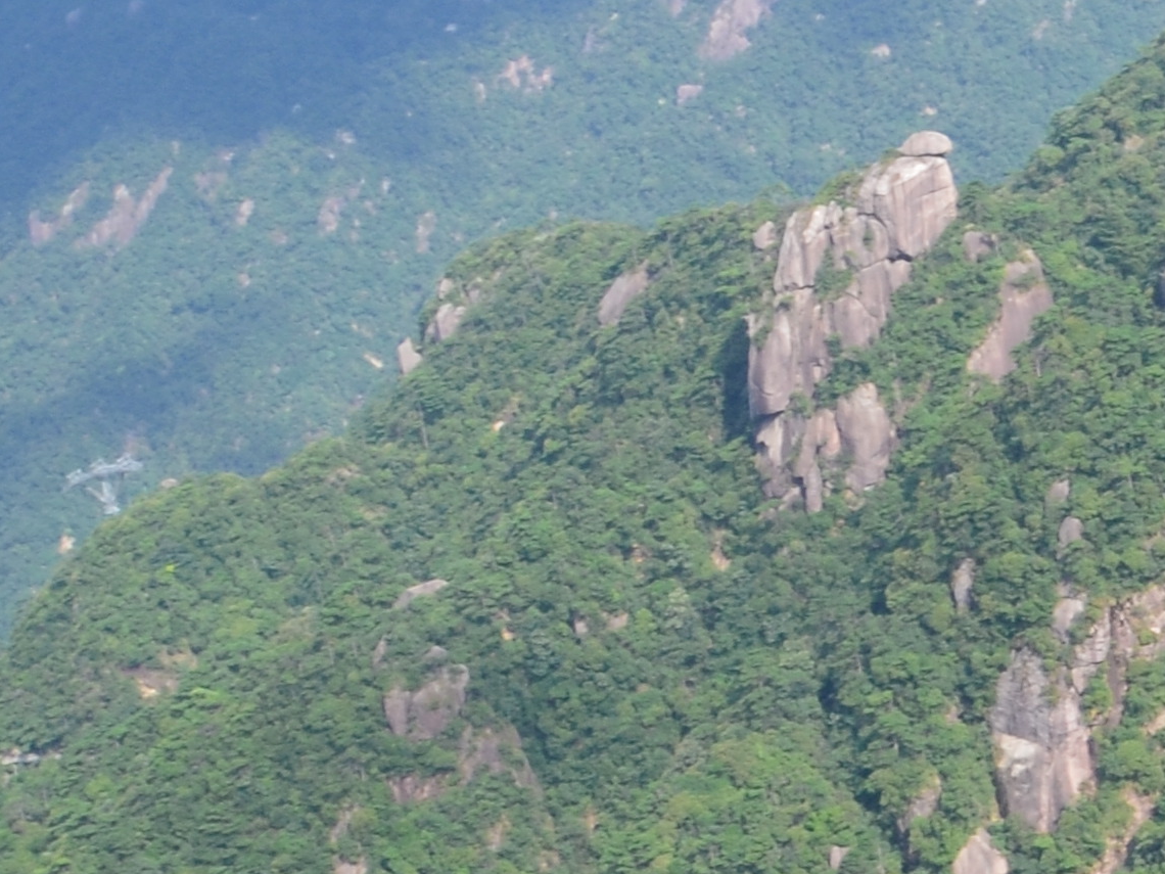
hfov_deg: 14.3
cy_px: 368
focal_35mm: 112
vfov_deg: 13.2
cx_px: 2418
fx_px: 3769
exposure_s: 1/125
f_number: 11
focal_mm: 18
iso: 200
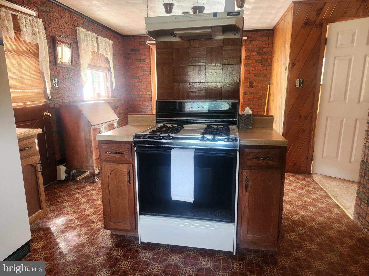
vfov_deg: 58.9
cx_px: 184
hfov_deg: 73.9
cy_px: 138
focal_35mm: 23
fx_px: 245
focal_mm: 5.4
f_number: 1.8
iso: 400
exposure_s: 1/60
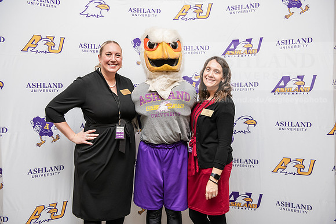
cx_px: 168
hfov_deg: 46.4
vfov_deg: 31.9
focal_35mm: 42
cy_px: 112
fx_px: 392
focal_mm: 42
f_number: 3.5
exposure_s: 1/160
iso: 1600
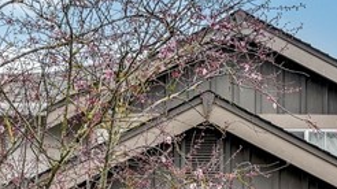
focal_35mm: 139
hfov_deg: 15.3
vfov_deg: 8.1
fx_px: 1241
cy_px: 427
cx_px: 61
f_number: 8
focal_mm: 30
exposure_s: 1/250
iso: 400
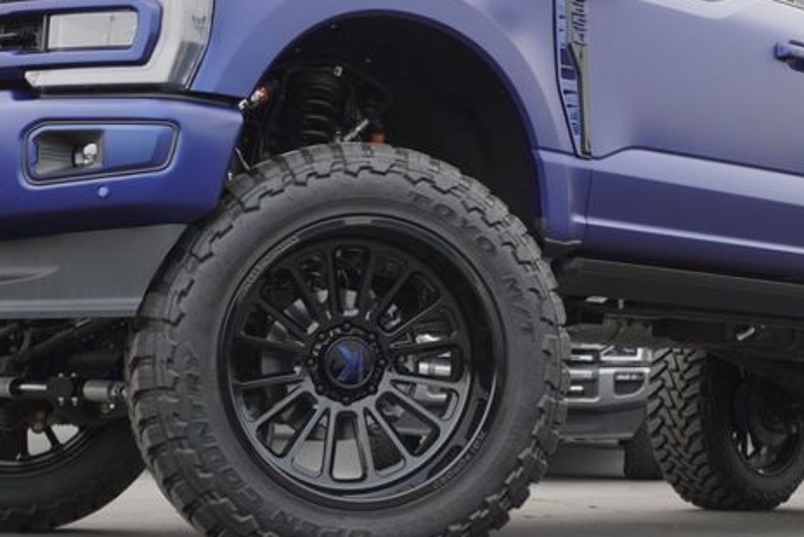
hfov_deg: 26.5
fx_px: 1701
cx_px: 515
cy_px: 100
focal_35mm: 76
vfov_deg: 17.8
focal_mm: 23
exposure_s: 1/125
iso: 100
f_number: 5.6
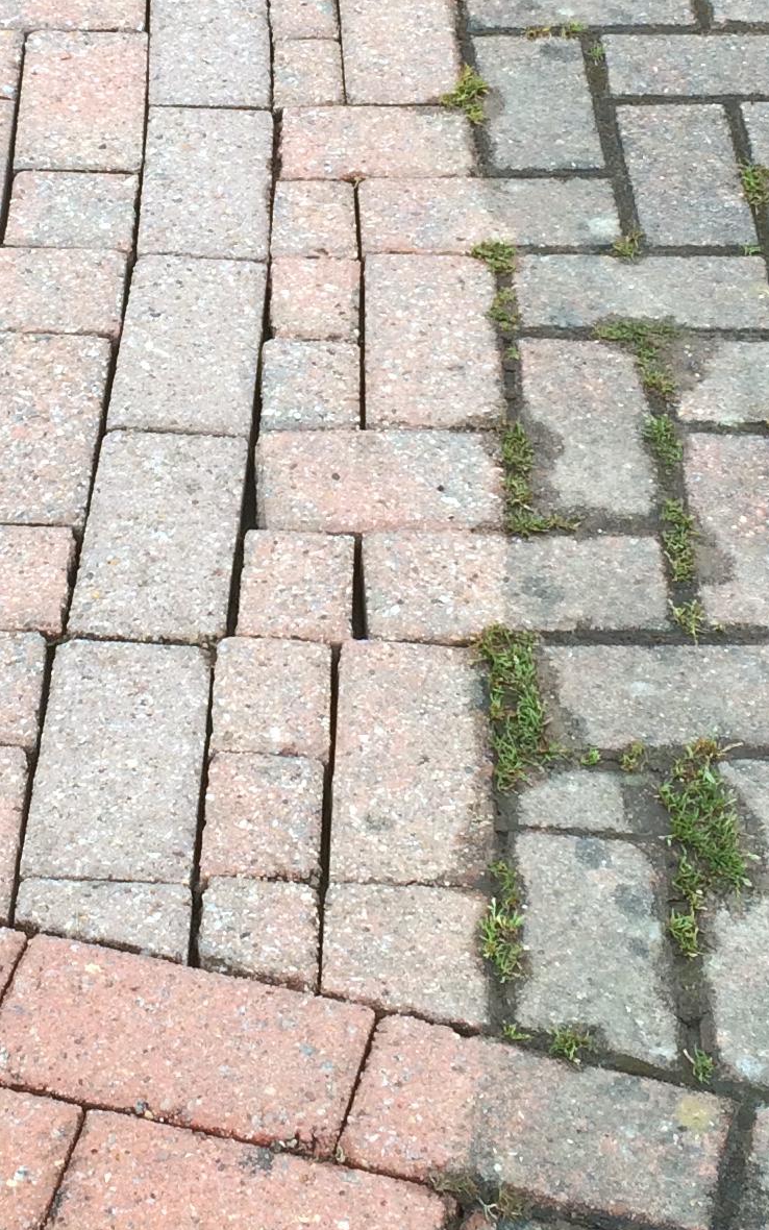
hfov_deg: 15.4
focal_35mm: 85
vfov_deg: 24.0
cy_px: 265
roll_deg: +3.0
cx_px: 291
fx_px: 2849
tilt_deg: -34.1
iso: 32
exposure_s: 1/313
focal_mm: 4.15
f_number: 2.2
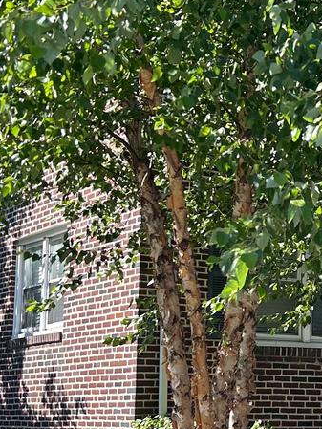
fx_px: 1103
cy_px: 249
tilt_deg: +8.2
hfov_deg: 16.0
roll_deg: -1.0
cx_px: 374
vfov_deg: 22.0
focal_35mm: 89
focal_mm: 5.7
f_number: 1.5
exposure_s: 1/709
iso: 50
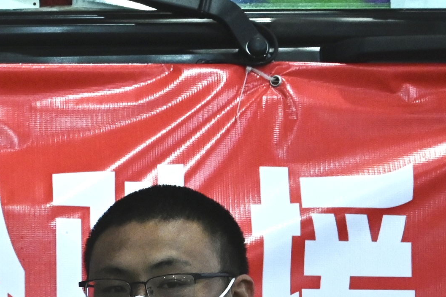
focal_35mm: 197
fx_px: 2440
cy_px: 596
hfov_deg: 10.3
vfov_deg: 6.7
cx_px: -102
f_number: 4
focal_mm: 46
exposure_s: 1/50
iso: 2500
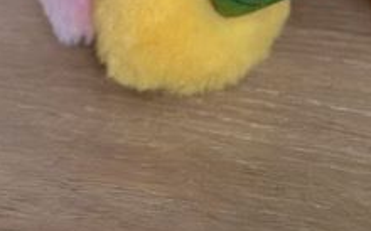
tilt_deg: -22.8
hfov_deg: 12.0
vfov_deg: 7.2
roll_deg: +4.1
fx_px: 1717
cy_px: -315
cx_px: 457
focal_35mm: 170
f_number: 1.78
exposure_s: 1/40
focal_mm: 6.86
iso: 500
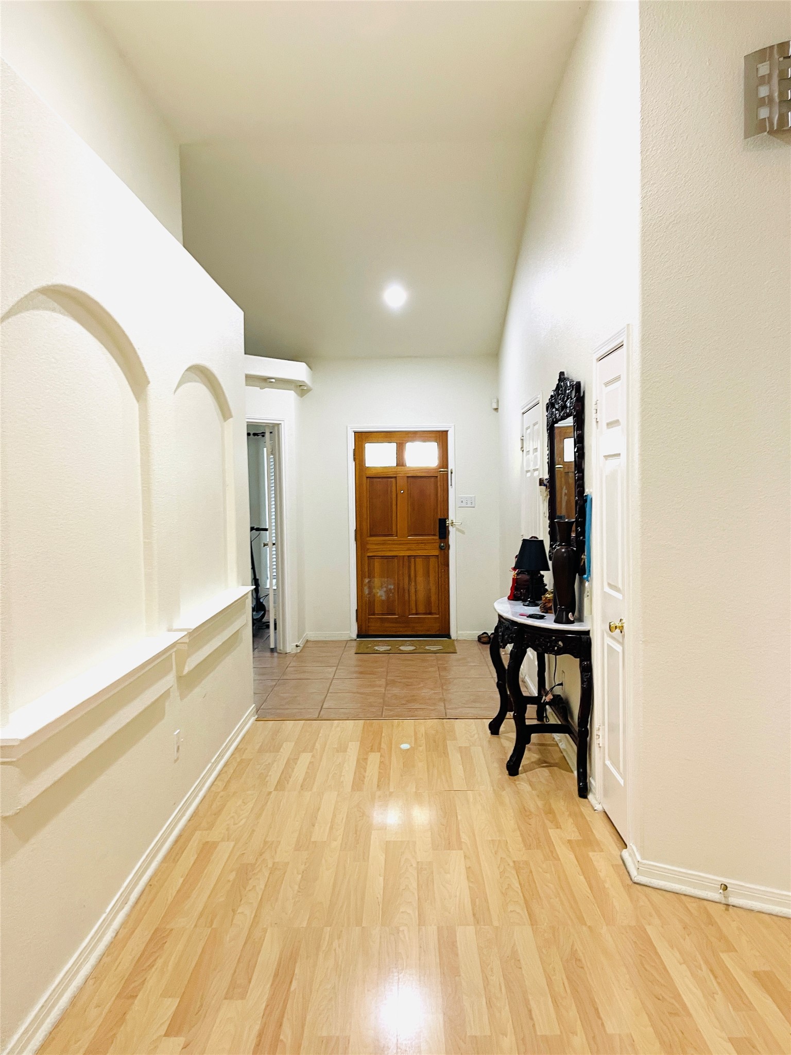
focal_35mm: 25
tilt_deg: -2.4
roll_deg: -0.1
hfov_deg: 54.9
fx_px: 762
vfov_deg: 69.4
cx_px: 396
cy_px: 528
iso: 200
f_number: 1.6
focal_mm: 5.1
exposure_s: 1/60
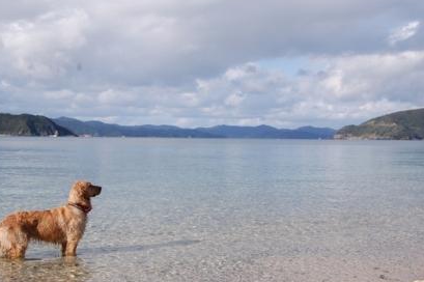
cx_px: 193
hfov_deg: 42.7
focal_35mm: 46
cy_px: 130
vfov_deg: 29.2
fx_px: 541
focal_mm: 28
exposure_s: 1/400
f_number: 10
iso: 200
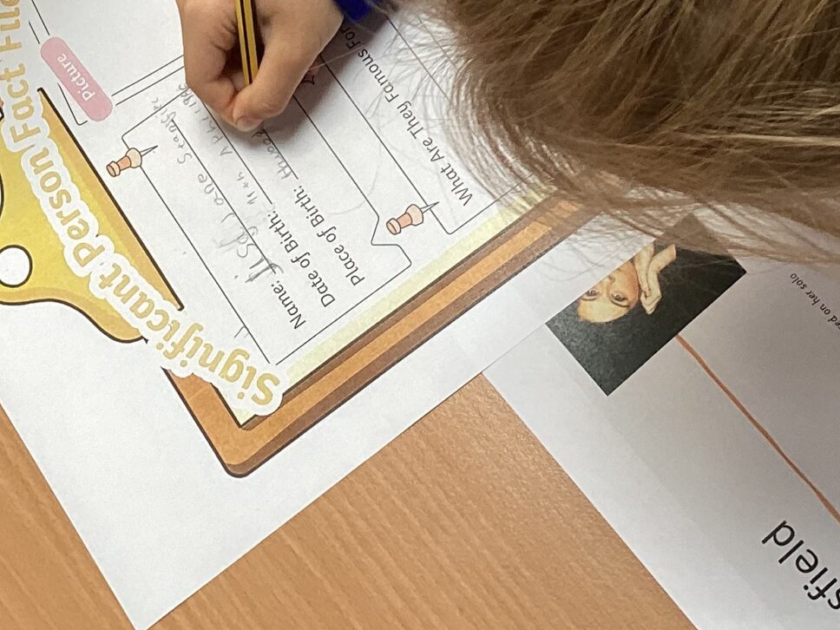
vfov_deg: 17.6
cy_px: 3
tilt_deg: -67.0
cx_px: 458
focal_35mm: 82
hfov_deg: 23.8
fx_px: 1990
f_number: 2.4
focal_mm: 3.3
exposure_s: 1/50
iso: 50
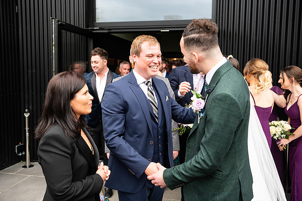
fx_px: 294
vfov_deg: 37.9
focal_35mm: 35
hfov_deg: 54.4
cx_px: 151
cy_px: 100
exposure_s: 1/200
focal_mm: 35
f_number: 3.5
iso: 125
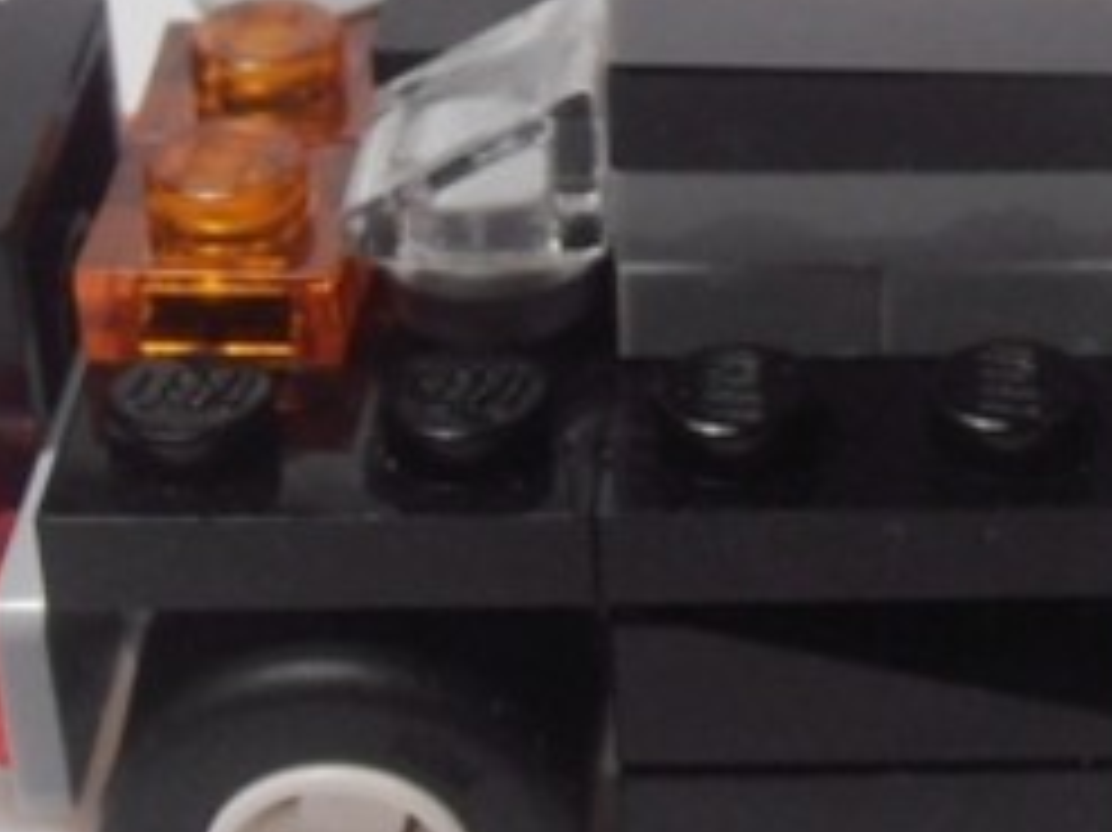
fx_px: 4335
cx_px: 1180
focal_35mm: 135
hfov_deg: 14.3
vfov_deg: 10.9
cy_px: -25
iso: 80
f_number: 3.9
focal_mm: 6.61
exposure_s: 1/60
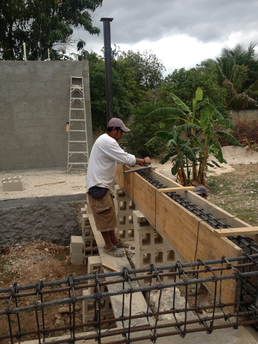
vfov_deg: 52.6
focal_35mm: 35
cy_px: 172
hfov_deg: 40.7
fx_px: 348
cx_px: 129
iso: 50
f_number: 2.4
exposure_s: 1/435
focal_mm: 4.28
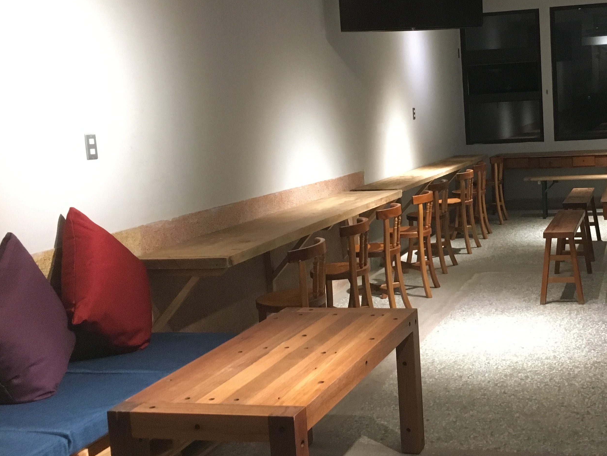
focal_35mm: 47
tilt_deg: -7.1
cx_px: 475
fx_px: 824
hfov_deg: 39.1
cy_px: 200
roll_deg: +2.7
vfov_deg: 30.8
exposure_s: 1/30
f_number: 2.2
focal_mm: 4.15
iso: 200
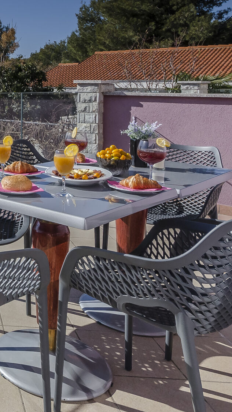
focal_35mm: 39
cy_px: 105
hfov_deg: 24.3
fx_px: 427
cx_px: -108
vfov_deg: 49.6
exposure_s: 1/1000
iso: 100
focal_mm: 10
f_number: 9
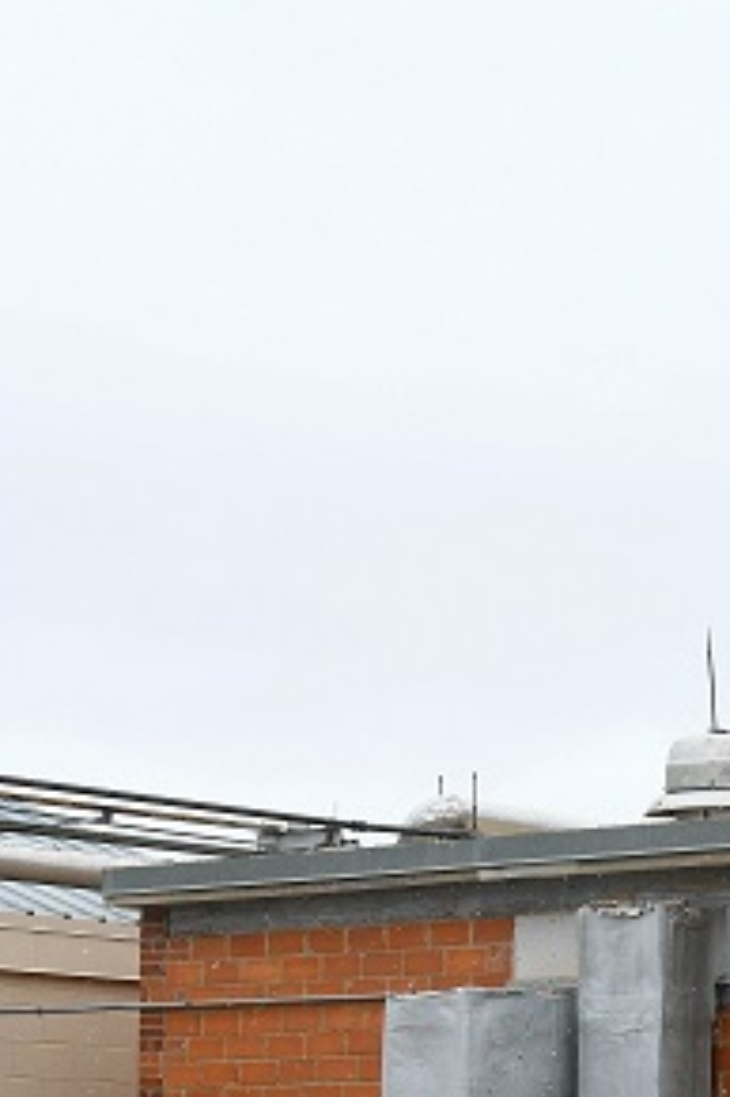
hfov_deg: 10.8
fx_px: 3532
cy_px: 1161
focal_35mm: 116
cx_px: 1468
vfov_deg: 17.2
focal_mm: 35
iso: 640
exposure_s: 1/250
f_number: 9
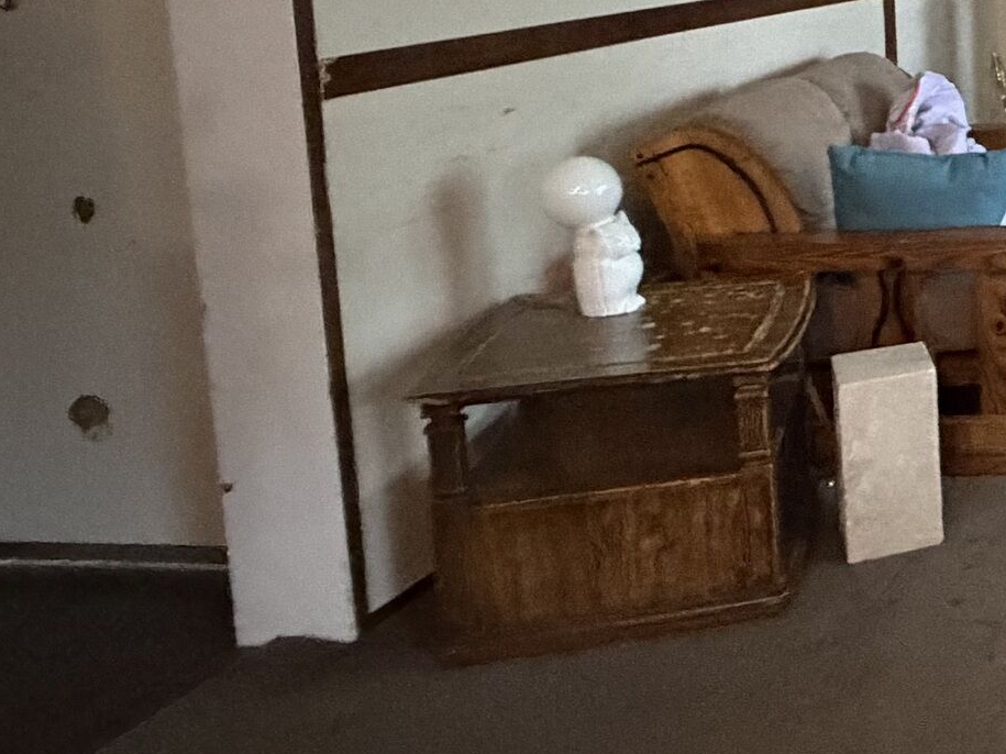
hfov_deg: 29.3
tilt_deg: -8.5
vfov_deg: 29.2
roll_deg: +0.7
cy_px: 31
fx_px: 1366
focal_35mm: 47
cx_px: 1418
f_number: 2.2
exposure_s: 1/40
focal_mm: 2.22
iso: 1000
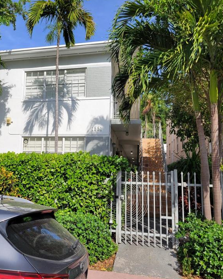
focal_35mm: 34
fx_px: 281
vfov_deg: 52.9
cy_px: 139
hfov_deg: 42.5
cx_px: 66
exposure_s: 1/2686
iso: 40
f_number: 1.8
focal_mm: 5.4
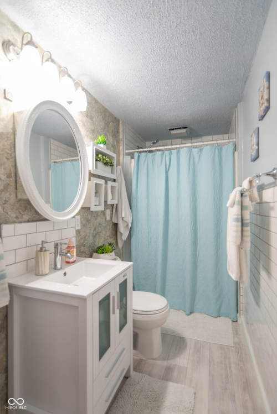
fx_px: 208
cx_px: 138
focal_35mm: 18
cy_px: 207
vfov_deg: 90.0
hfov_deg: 67.4
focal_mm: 18
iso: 50
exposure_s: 1/8
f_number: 3.5
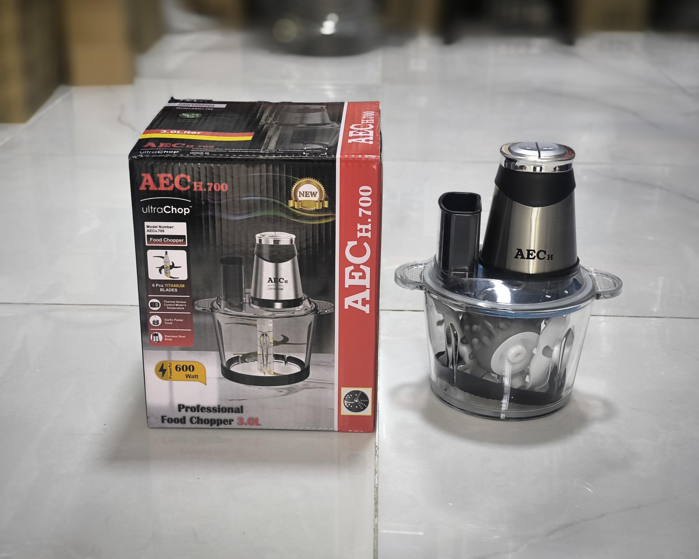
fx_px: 1096
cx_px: 334
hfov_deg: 35.4
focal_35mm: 53
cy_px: 284
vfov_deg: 28.6
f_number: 1.9
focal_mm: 7.1
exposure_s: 1/100
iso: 640
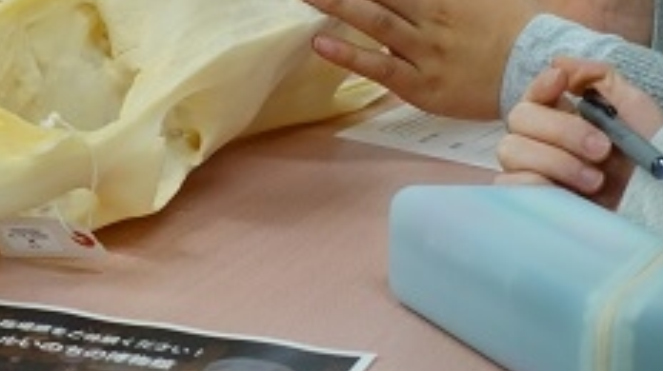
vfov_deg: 9.1
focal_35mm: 133
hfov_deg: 16.1
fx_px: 2336
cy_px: 46
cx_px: 269
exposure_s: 1/400
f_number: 2.8
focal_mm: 25.7
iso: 640
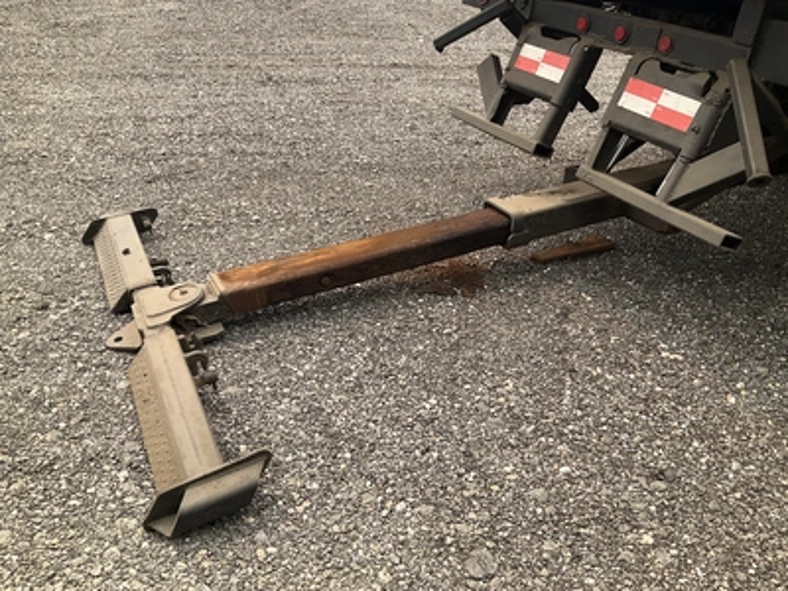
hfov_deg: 61.7
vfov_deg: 48.2
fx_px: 660
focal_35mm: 29
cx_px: 394
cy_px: 296
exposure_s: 1/719
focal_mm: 3
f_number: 1.8
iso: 25
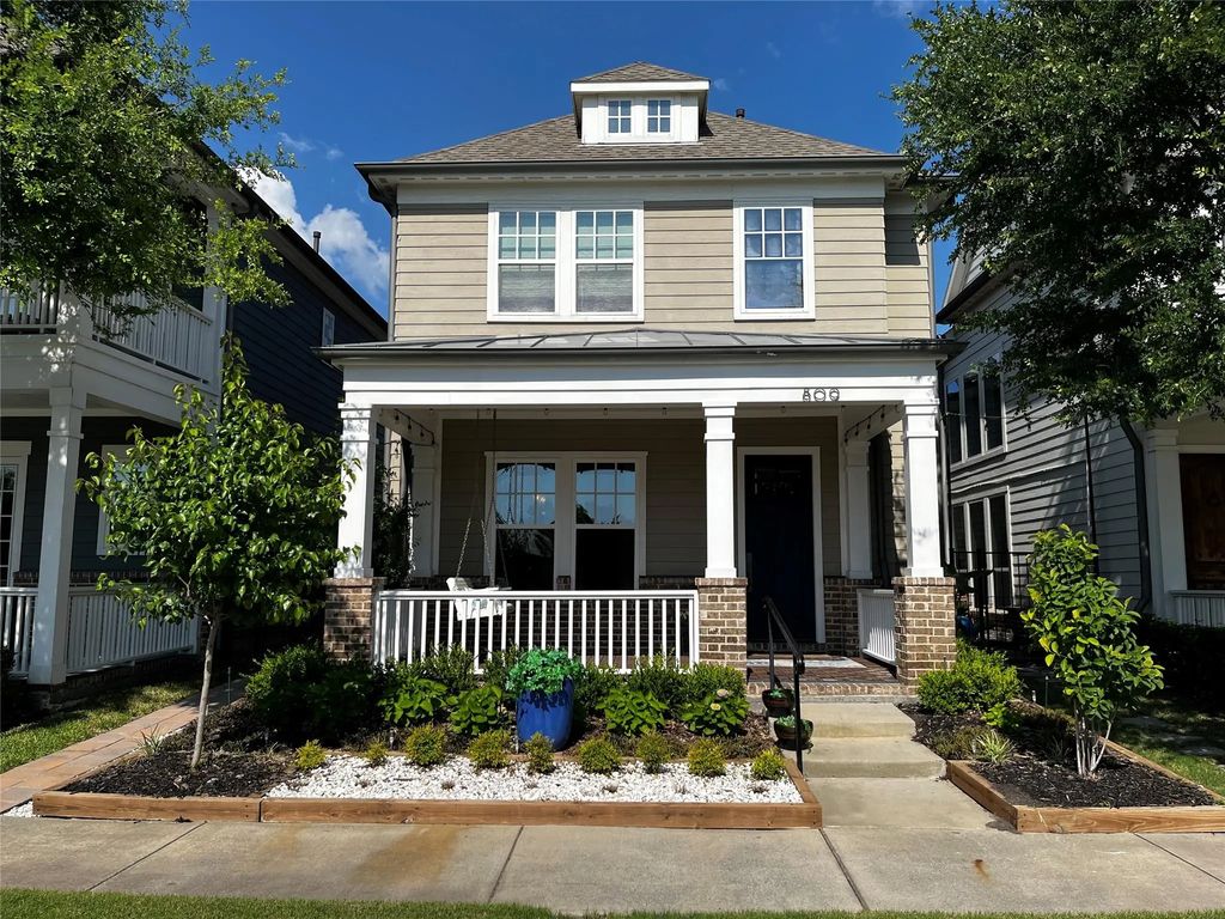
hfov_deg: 67.3
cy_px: 460
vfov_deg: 53.1
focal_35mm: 26
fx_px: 920
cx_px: 612
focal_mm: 5.1
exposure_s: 1/4854
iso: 50
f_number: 1.6
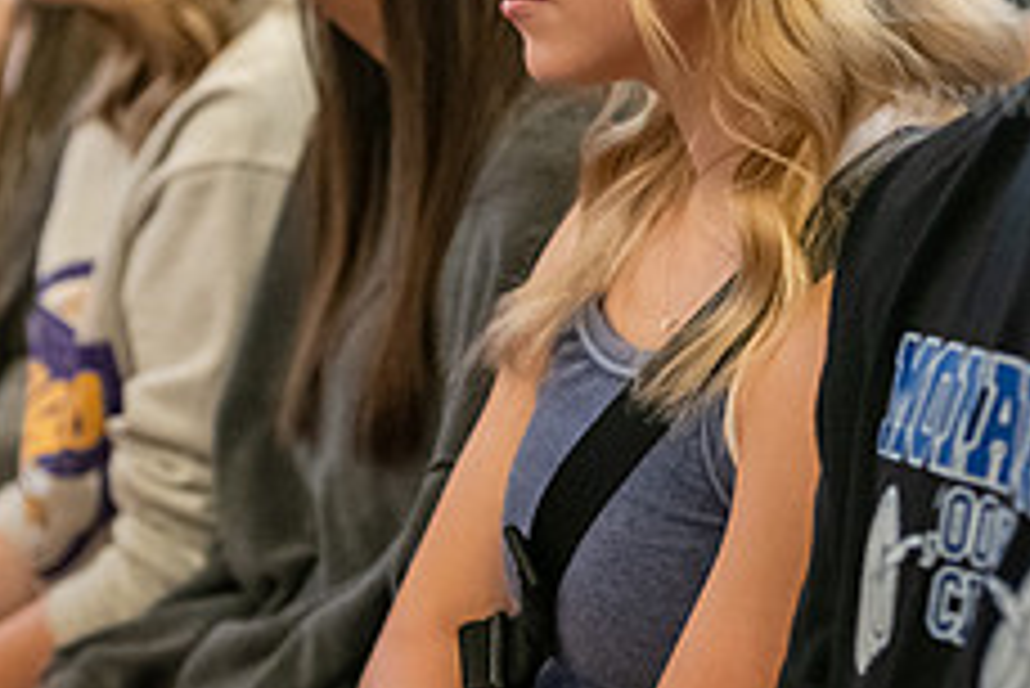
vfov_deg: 7.8
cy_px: 191
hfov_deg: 11.6
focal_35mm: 177
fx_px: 5067
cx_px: 688
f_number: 2.8
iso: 4000
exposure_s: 1/200
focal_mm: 70
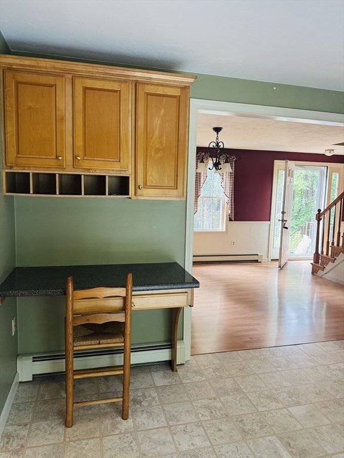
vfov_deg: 71.6
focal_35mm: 24
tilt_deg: -3.8
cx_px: 172
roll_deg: -0.9
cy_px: 229
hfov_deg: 56.8
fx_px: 318
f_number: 1.78
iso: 250
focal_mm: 6.76
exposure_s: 1/60
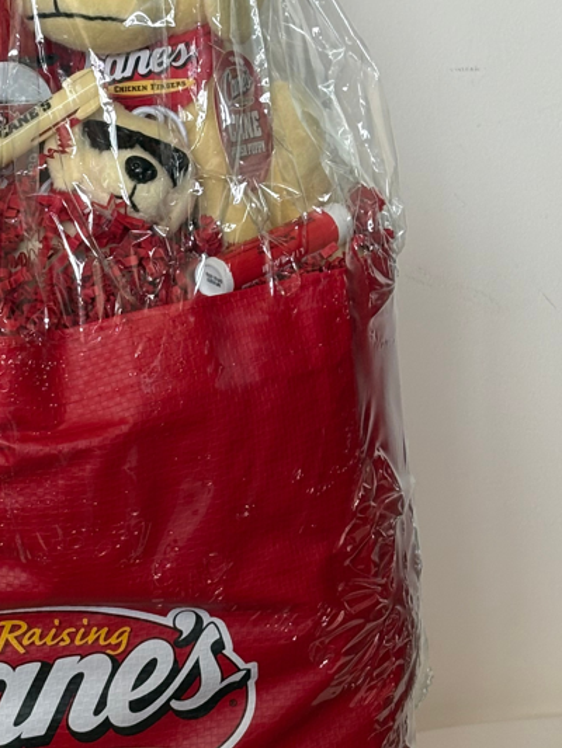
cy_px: 253
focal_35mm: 117
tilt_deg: -7.6
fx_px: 2532
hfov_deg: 12.5
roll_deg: +0.4
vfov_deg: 16.8
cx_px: 25
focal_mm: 5.96
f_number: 1.6
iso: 50
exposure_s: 1/118
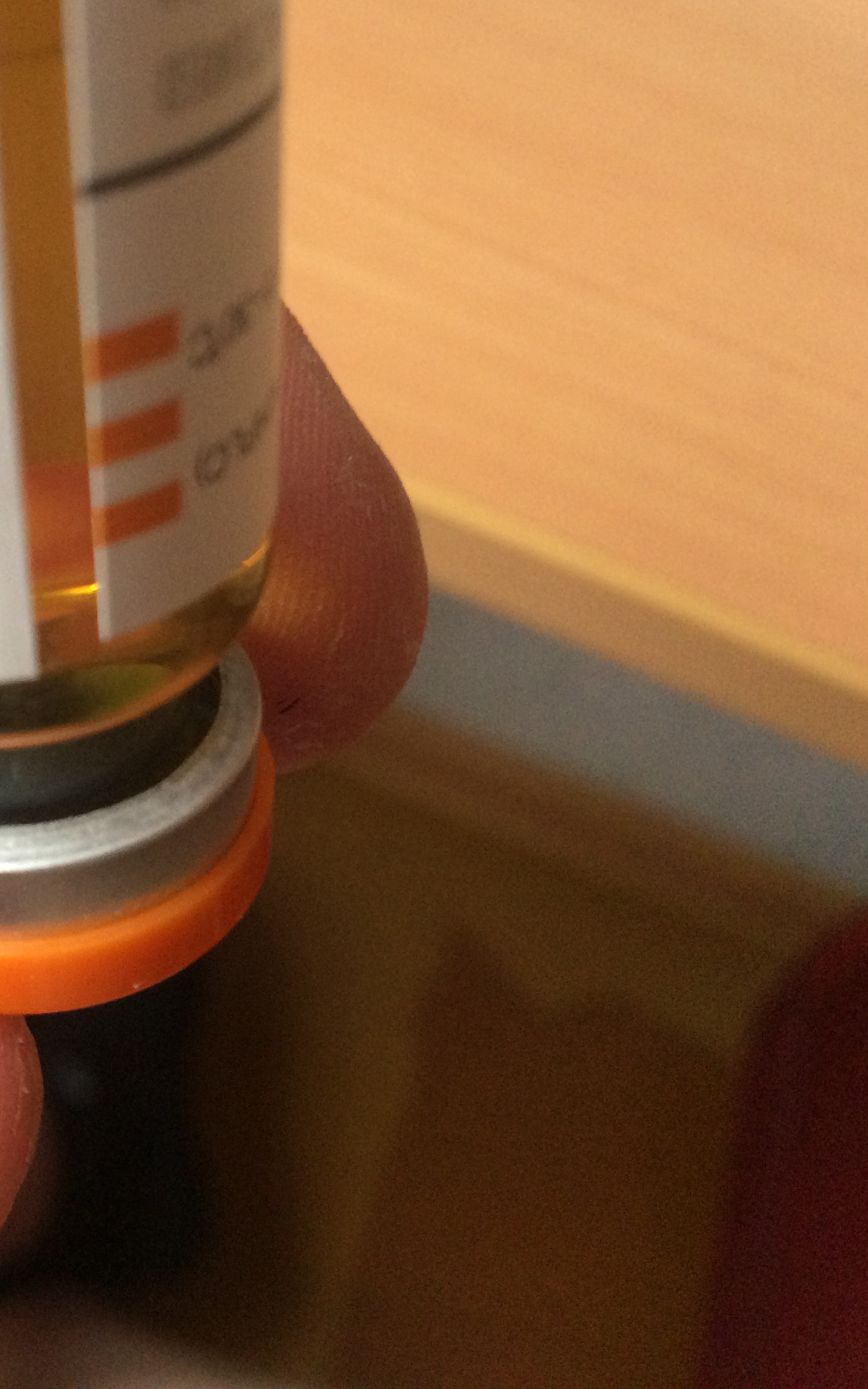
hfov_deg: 28.3
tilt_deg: -55.1
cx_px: -39
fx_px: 1590
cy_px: 679
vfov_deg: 47.2
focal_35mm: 42
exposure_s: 1/33
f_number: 2.2
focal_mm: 4.15
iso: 250
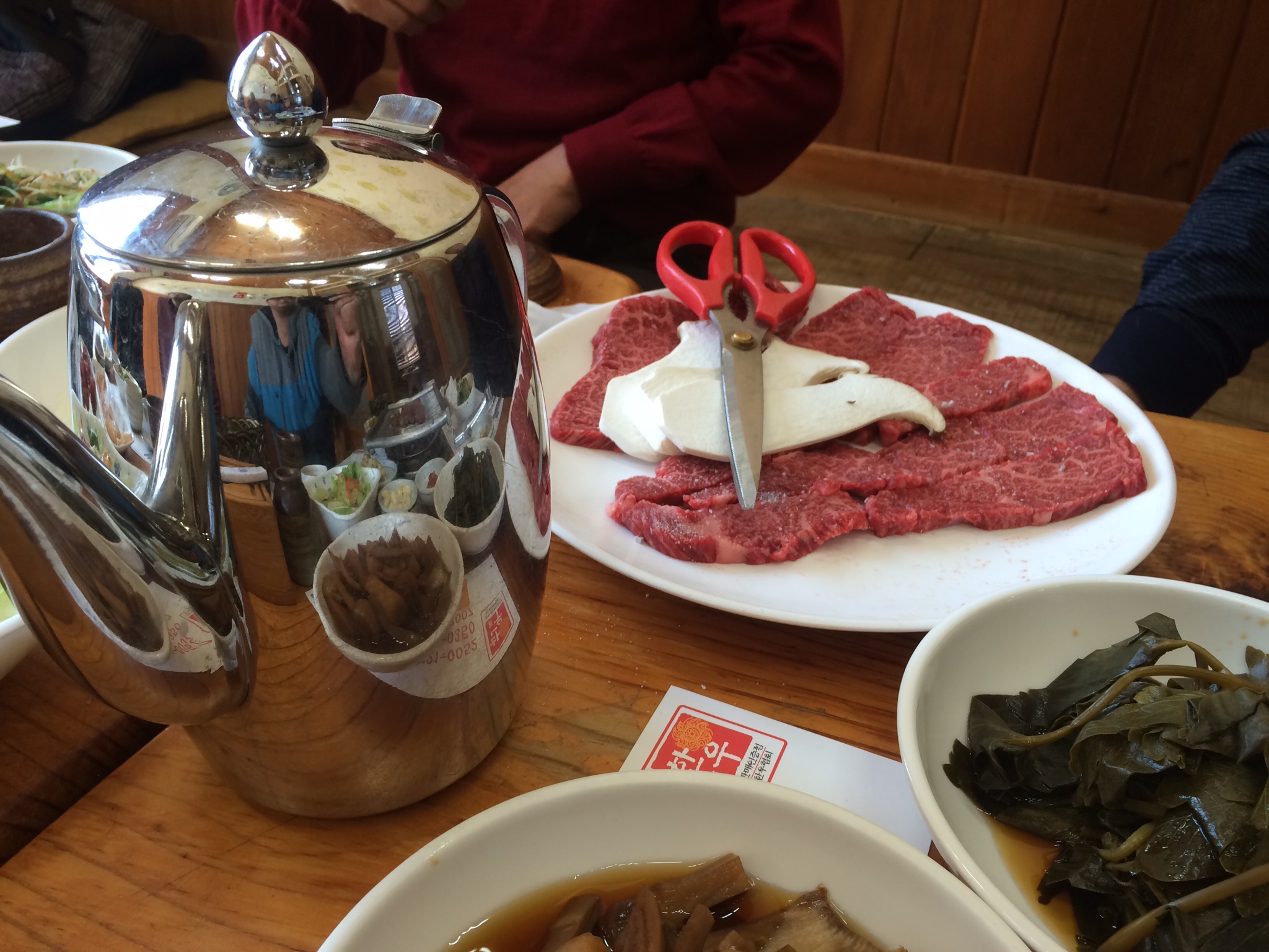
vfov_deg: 48.2
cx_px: 634
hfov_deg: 61.7
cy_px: 476
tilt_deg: -33.3
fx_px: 1063
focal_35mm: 29
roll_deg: -1.4
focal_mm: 4.15
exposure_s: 1/30
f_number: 2.2
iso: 40
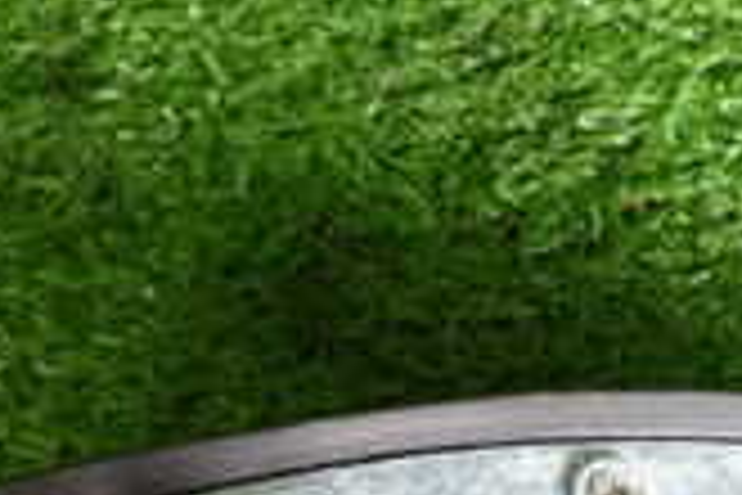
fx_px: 2494
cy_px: 684
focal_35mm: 121
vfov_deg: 11.0
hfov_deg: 16.8
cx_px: 603
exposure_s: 1/80
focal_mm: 5.79
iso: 200
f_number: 2.4
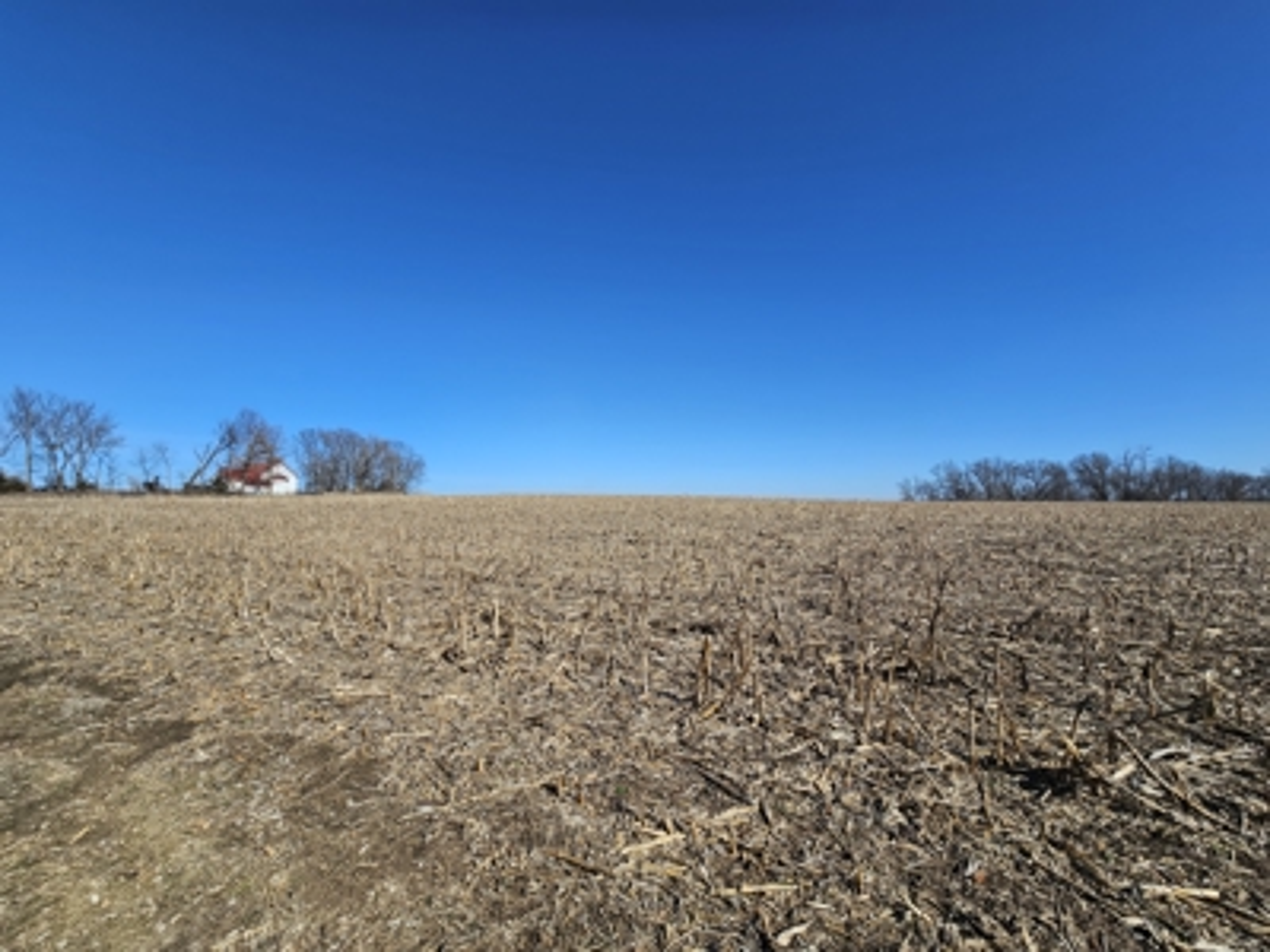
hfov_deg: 106.2
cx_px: 635
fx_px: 477
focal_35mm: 13
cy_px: 476
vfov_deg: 89.9
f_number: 2.2
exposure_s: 1/3126
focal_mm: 2.2
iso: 50
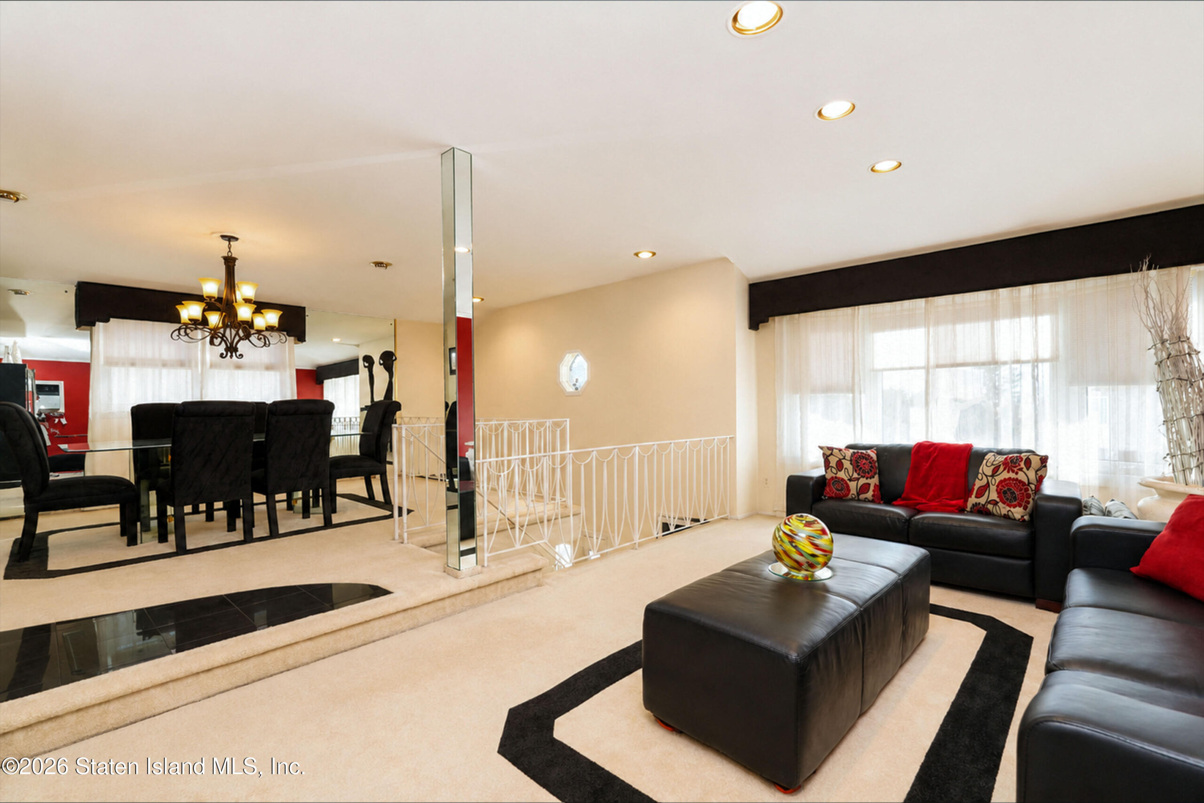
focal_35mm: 16
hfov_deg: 96.7
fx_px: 535
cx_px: 602
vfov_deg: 73.8
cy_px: 402
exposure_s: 1/60
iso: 64
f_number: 5.6
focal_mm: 16
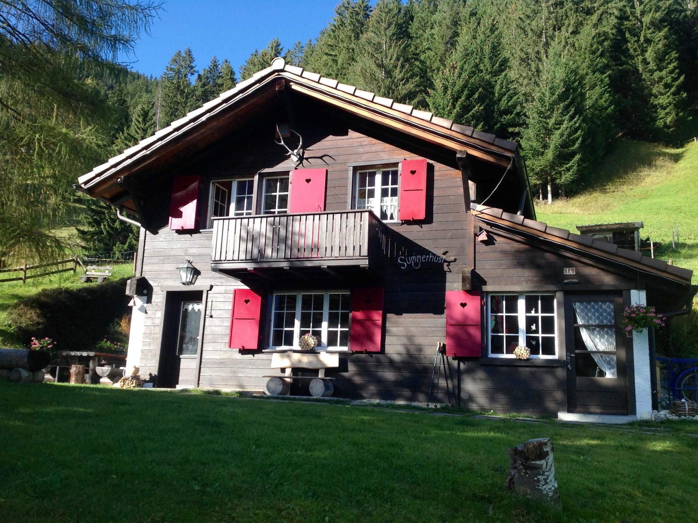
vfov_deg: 40.7
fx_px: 706
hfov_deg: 52.6
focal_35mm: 35
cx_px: 349
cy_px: 262
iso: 50
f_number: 2.4
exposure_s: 1/472
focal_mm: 4.28
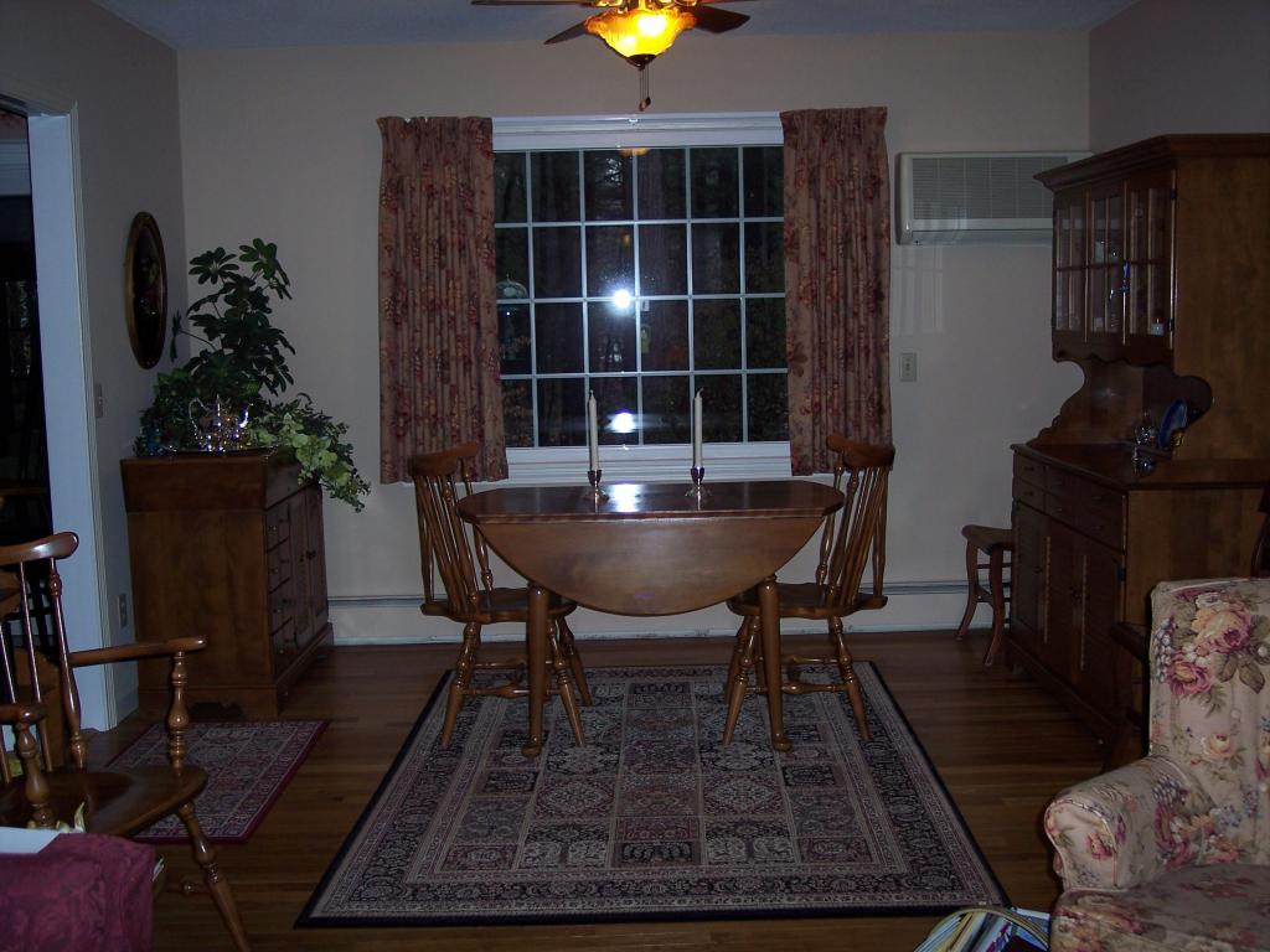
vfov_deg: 36.8
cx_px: 635
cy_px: 476
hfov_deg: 47.9
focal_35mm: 39
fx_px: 1431
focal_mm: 8
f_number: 2.8
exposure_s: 1/60
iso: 100
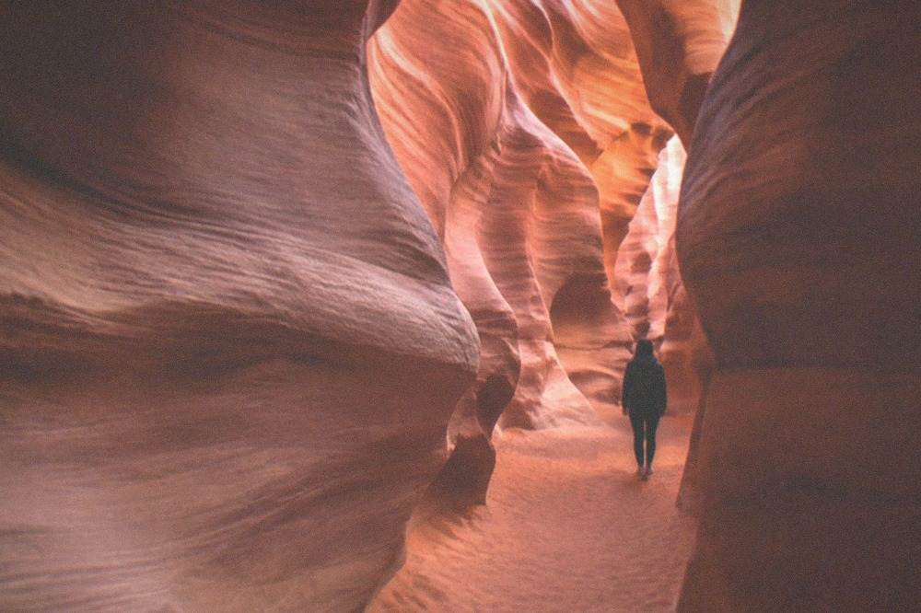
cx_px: 460
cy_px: 306
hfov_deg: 41.9
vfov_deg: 28.6
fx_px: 1202
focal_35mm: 47
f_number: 4.5
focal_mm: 47
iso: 320
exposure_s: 1/1000
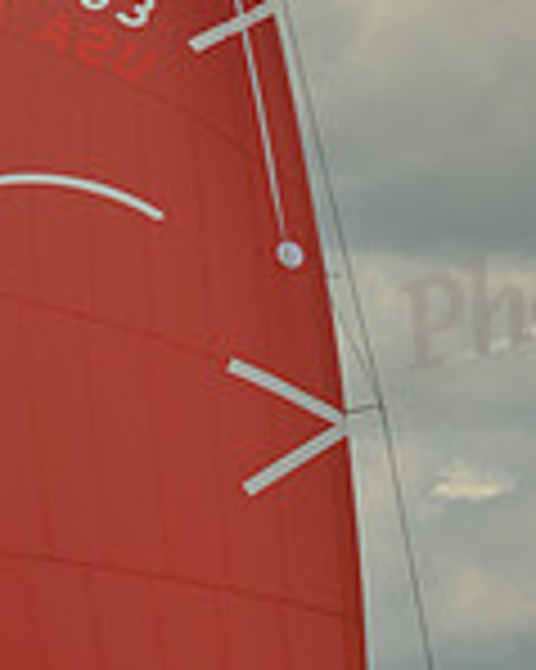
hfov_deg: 2.1
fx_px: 14510
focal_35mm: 731
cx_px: 169
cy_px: 553
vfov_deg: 2.6
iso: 200
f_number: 8
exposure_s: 1/800
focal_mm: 200
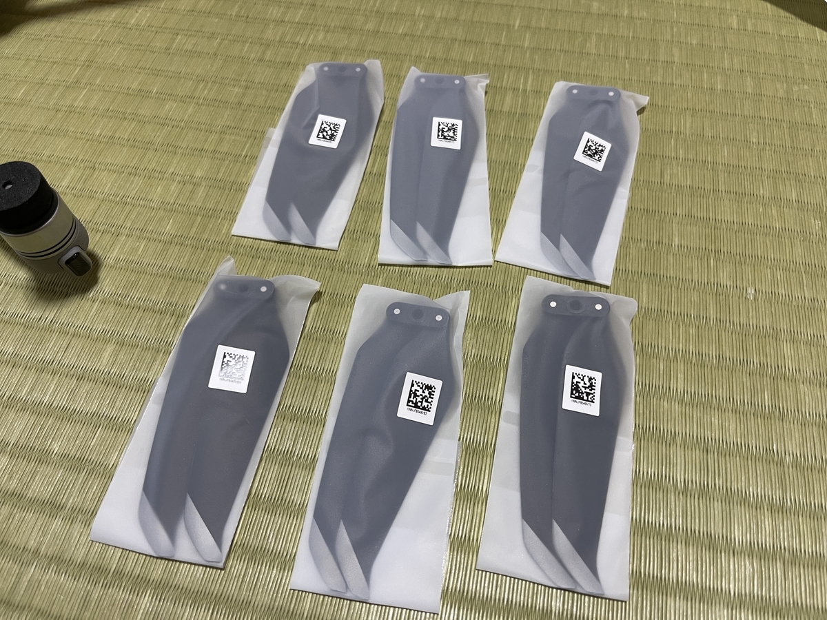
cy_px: 310
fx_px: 621
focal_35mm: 26
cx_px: 414
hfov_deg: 67.3
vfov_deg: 53.1
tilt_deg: -59.7
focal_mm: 5.1
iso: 100
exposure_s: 1/50
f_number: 1.6
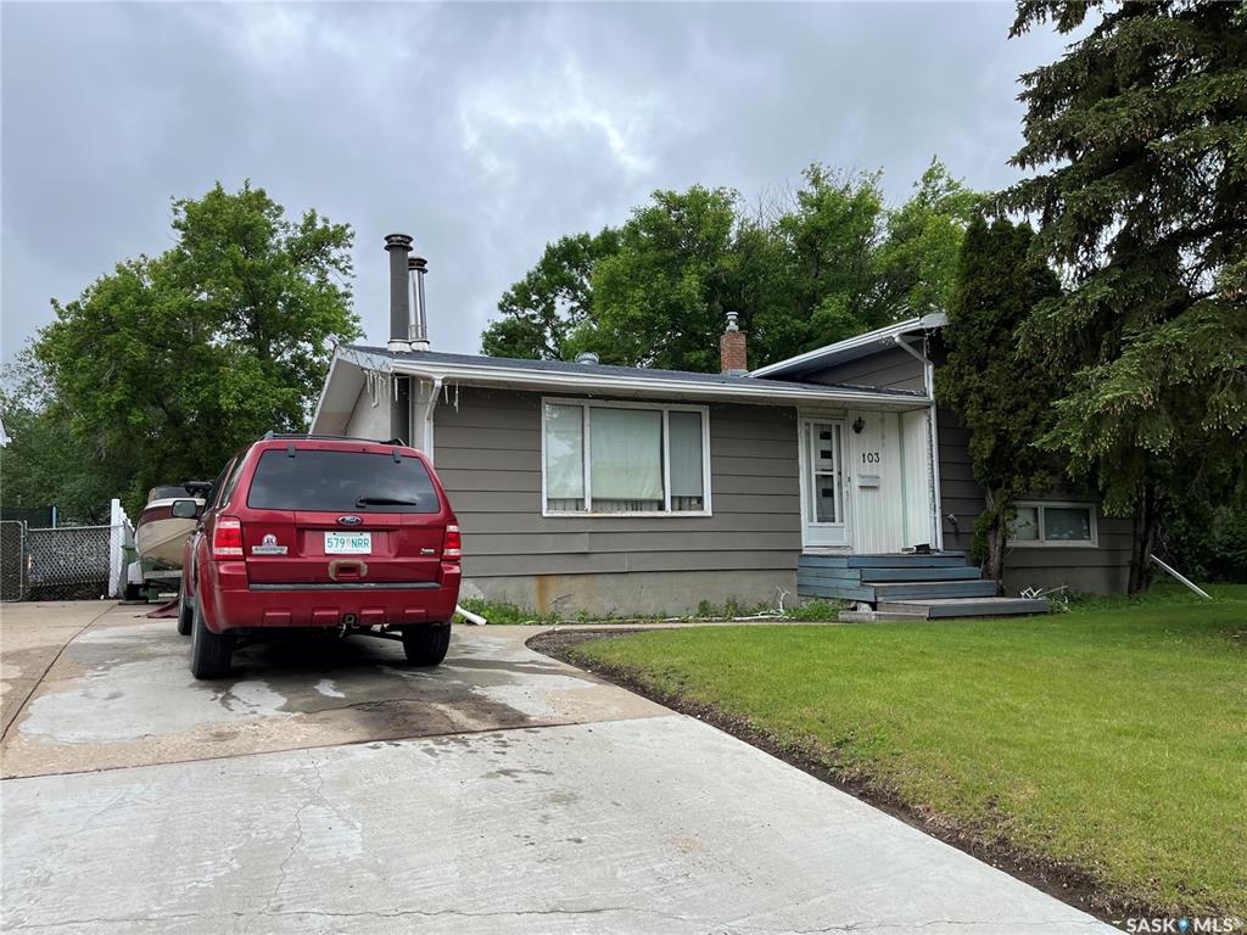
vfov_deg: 53.1
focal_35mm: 26
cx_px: 624
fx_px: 937
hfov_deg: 67.3
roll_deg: +1.5
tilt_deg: +3.4
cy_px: 468
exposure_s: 1/1536
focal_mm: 5.1
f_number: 1.6
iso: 50
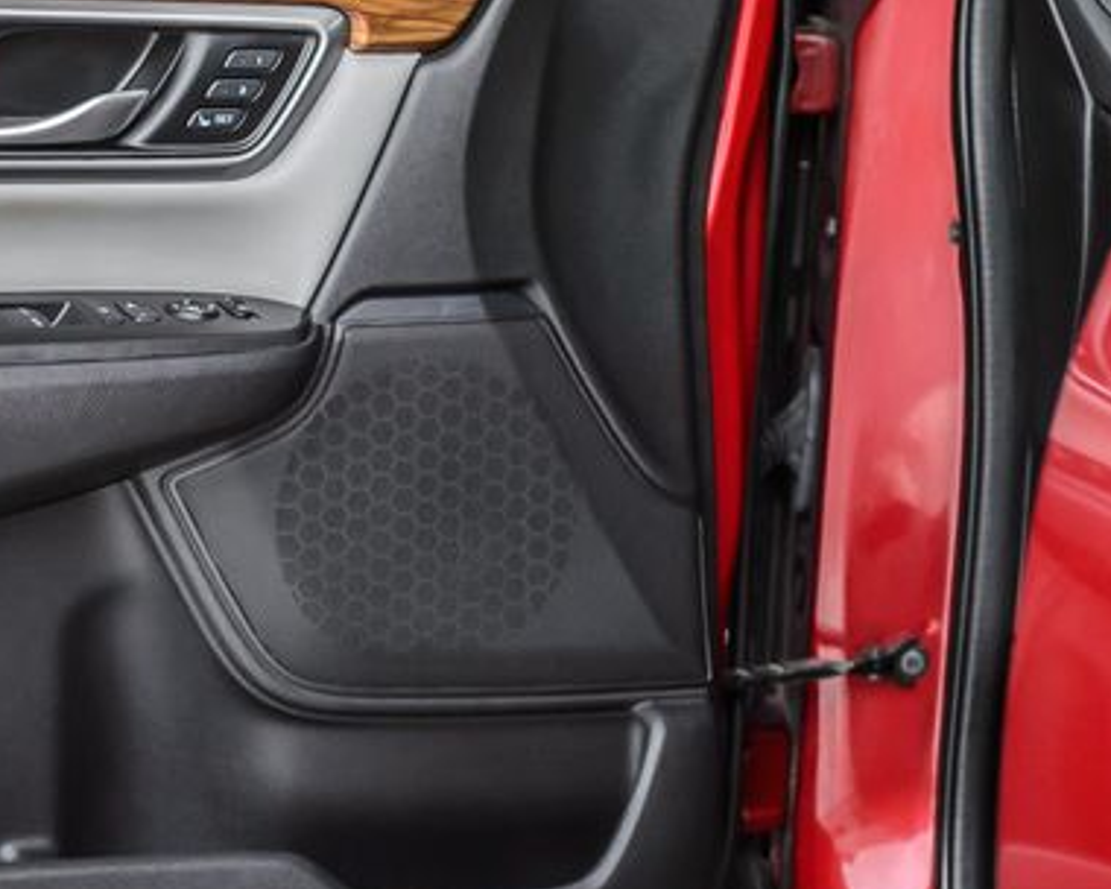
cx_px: -129
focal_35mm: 177
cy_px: 433
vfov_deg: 8.7
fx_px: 5820
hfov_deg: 10.8
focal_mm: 70
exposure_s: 1/200
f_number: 4
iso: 400
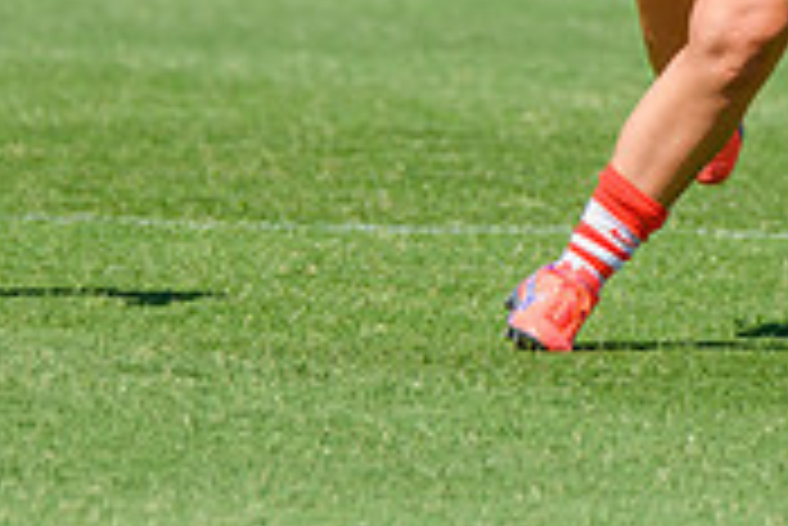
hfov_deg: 1.3
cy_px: -308
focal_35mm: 1621
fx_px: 35510
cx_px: 495
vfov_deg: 0.8
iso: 800
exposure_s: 1/2000
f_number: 9
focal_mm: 460
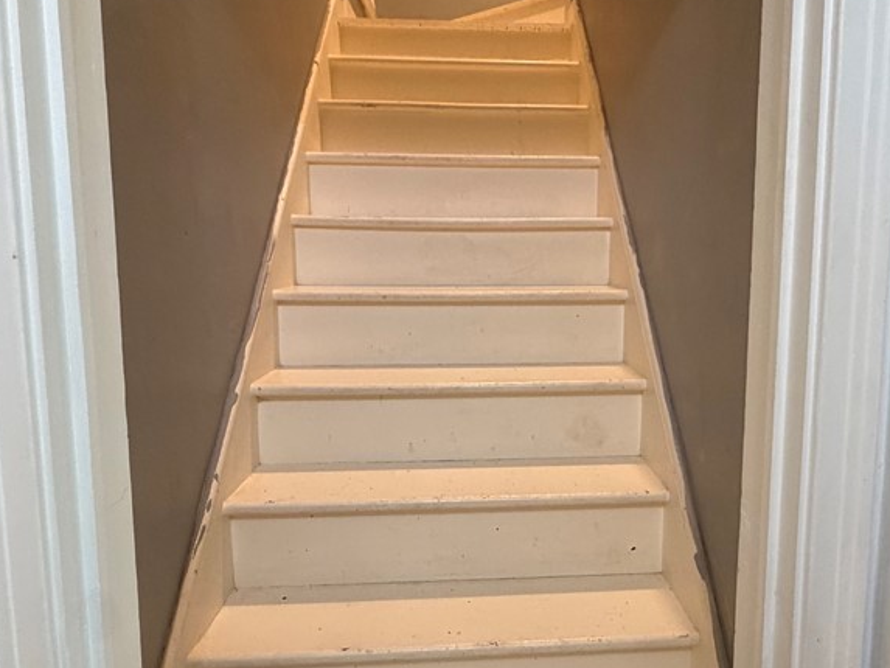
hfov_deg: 68.8
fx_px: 643
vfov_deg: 54.9
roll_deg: +0.2
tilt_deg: -5.4
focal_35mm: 25
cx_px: 525
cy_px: 325
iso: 400
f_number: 2.2
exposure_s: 1/60
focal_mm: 2.22
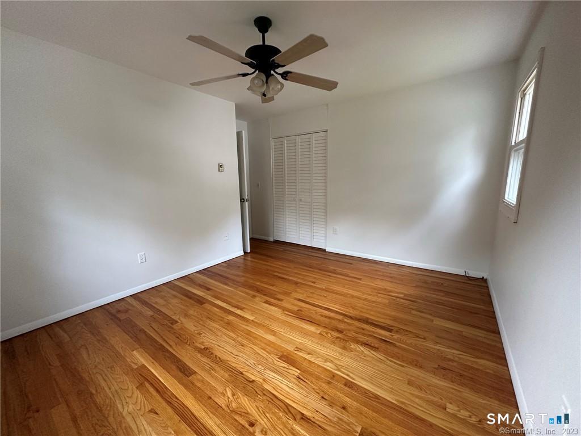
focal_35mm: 14
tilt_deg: -9.9
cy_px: 218
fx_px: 235
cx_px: 290
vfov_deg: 85.7
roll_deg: +0.8
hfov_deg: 102.1
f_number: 2.2
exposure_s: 1/60
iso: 250
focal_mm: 2.22
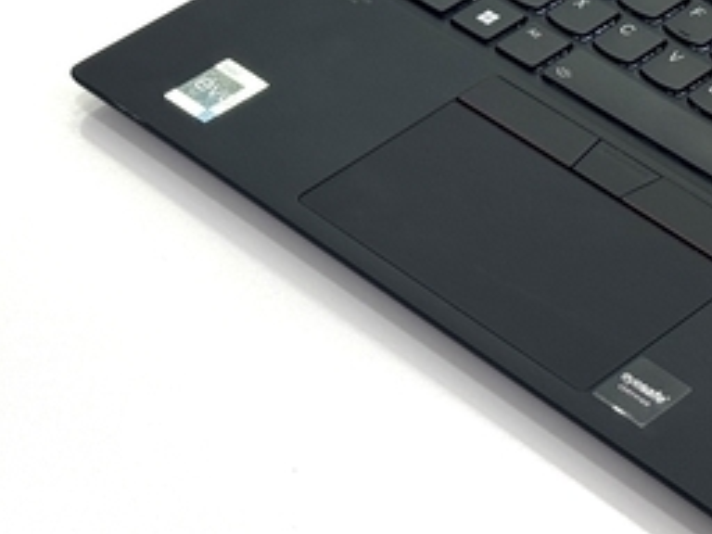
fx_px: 3085
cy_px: -128
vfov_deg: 9.7
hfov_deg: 12.9
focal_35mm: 150
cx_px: 834
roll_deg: +0.8
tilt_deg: -34.5
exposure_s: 1/121
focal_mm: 6.76
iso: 50
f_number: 1.78
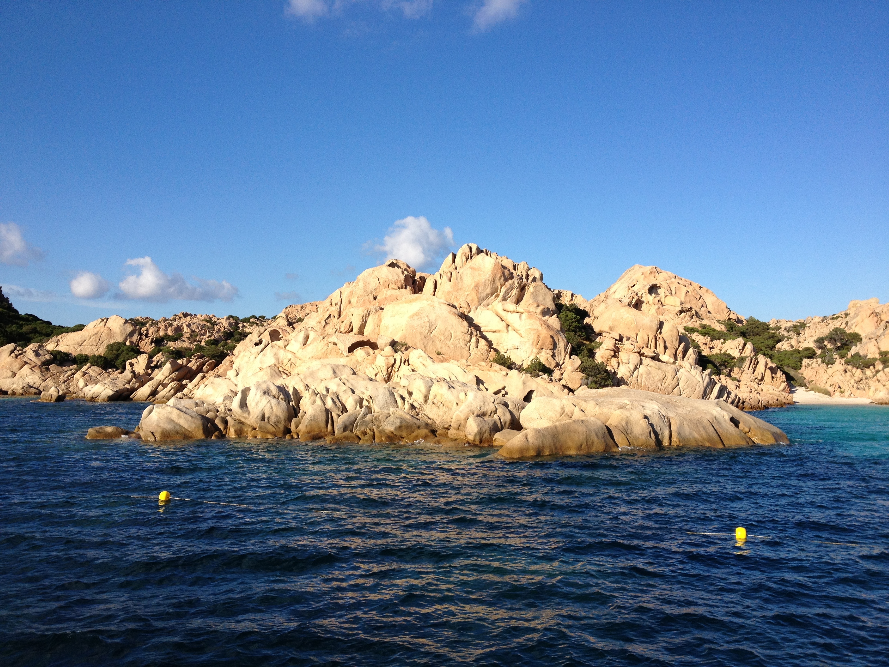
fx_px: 899
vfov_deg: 40.7
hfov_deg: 52.6
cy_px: 334
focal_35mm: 35
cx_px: 444
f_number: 2.4
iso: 64
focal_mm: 4.28
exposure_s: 1/1905
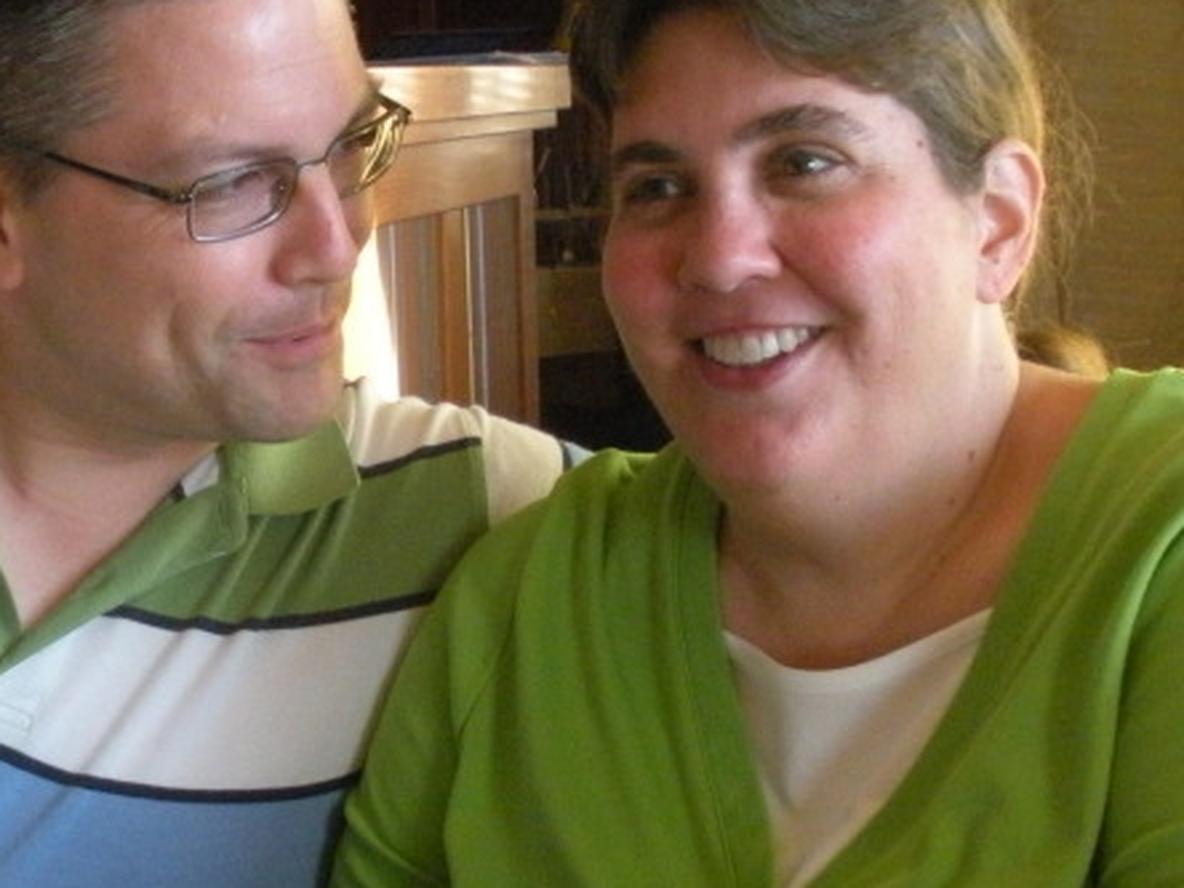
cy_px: 496
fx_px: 2839
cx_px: 251
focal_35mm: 83
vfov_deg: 17.8
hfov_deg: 23.2
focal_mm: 6.3
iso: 400
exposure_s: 1/41.1
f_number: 3.5
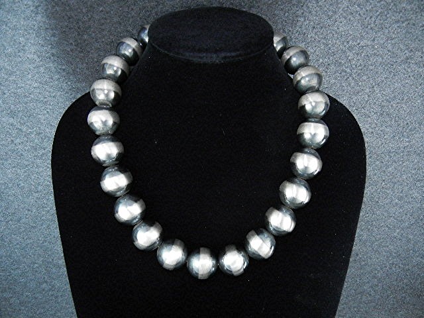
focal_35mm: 30
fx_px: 367
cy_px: 159
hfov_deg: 60.0
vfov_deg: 46.8
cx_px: 212
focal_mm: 5.4
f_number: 3.5
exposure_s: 1/30
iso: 800
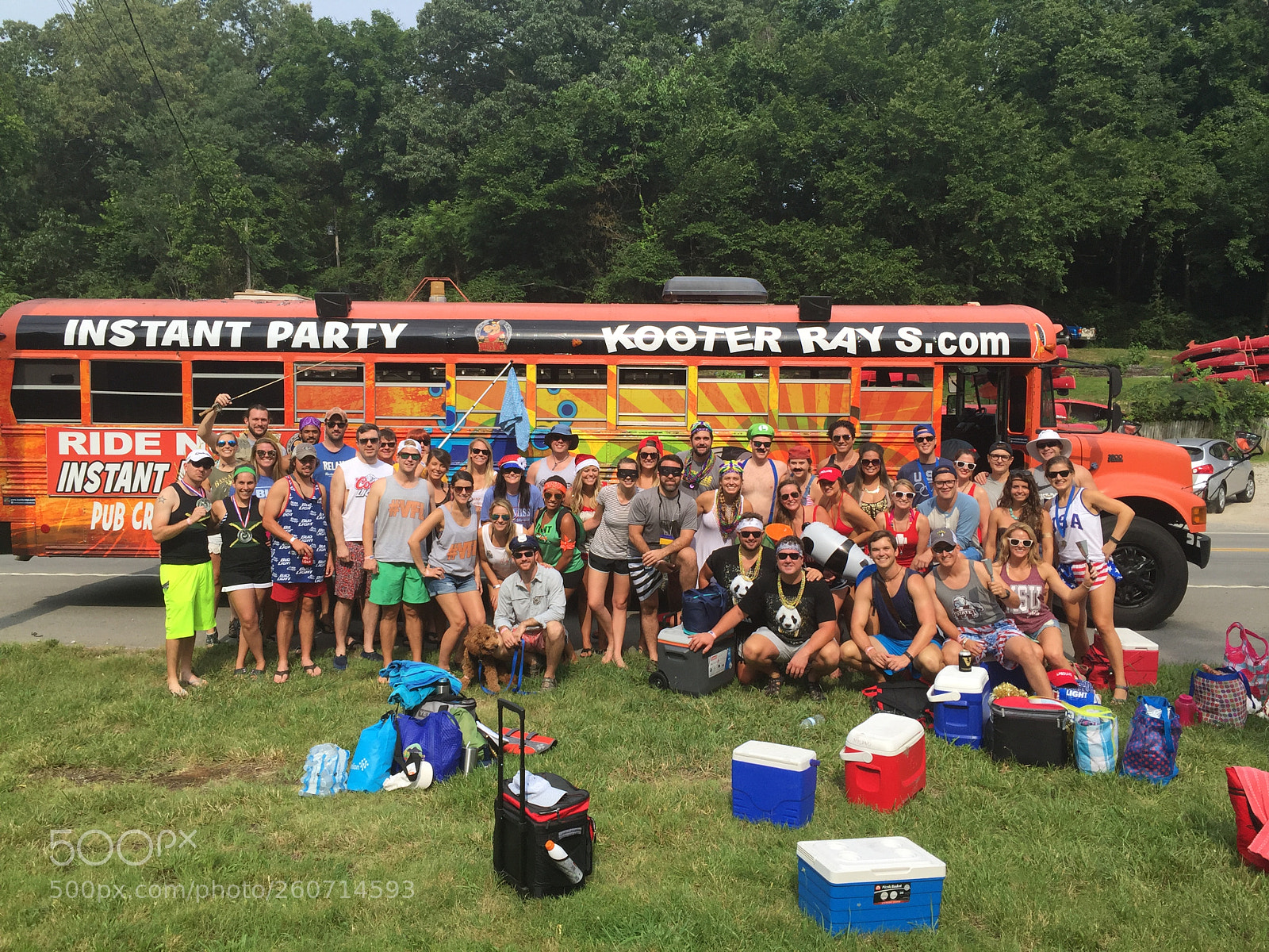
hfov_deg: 61.7
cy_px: 476
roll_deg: -1.1
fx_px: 1063
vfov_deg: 48.2
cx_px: 634
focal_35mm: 29
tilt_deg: +1.1
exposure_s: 1/1464
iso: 32
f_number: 2.2
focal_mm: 4.15
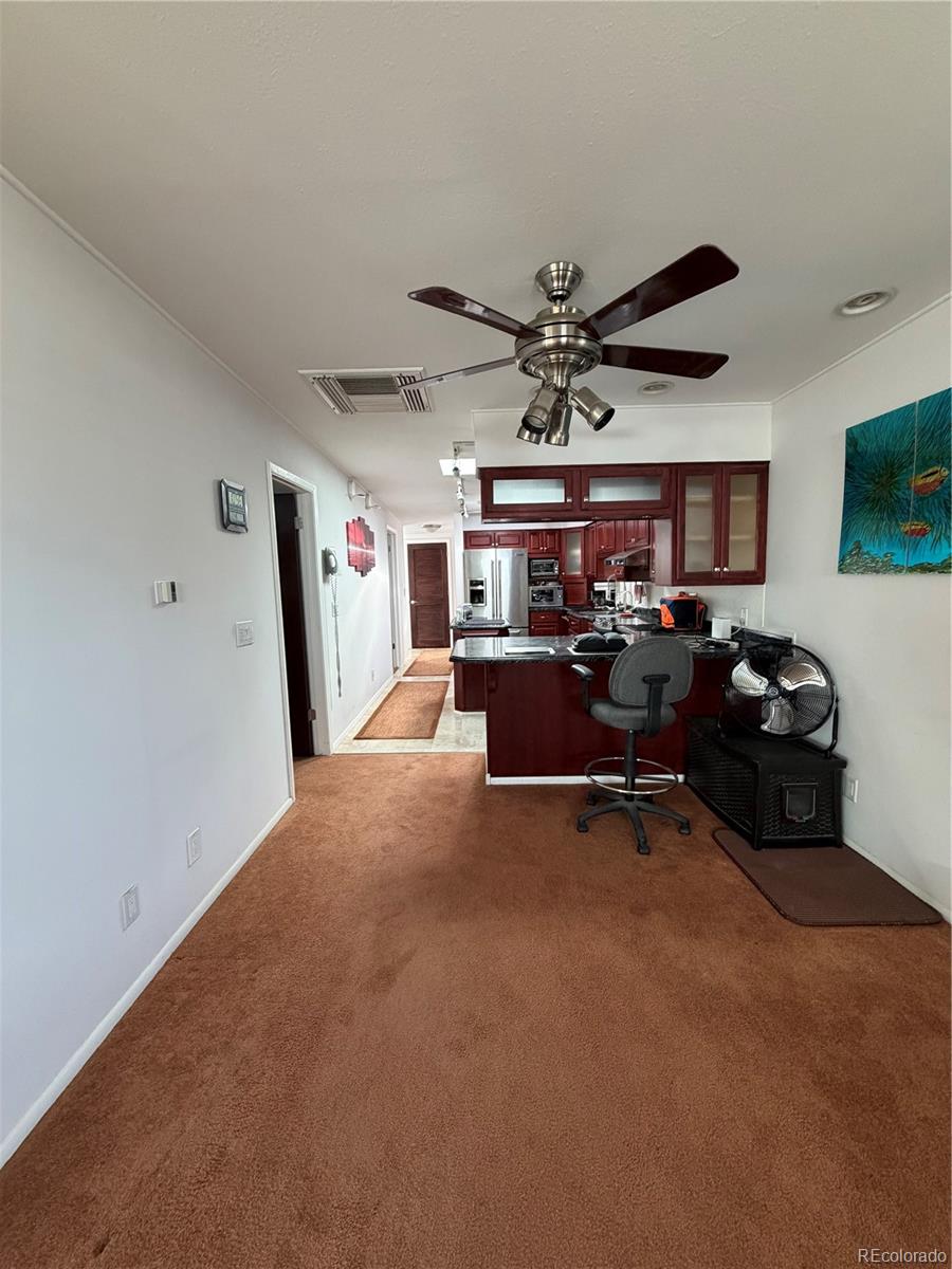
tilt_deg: -6.6
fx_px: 513
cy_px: 634
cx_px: 476
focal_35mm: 14
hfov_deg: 85.7
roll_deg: +1.0
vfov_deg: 102.1
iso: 320
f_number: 2.2
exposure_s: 1/73
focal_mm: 2.22
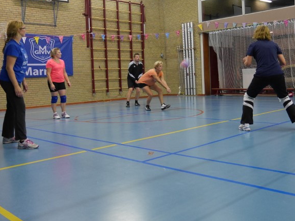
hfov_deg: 47.7
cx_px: 171
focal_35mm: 39
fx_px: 332
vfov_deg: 36.7
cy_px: 91
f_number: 3.5
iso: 1600
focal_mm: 14
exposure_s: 1/60
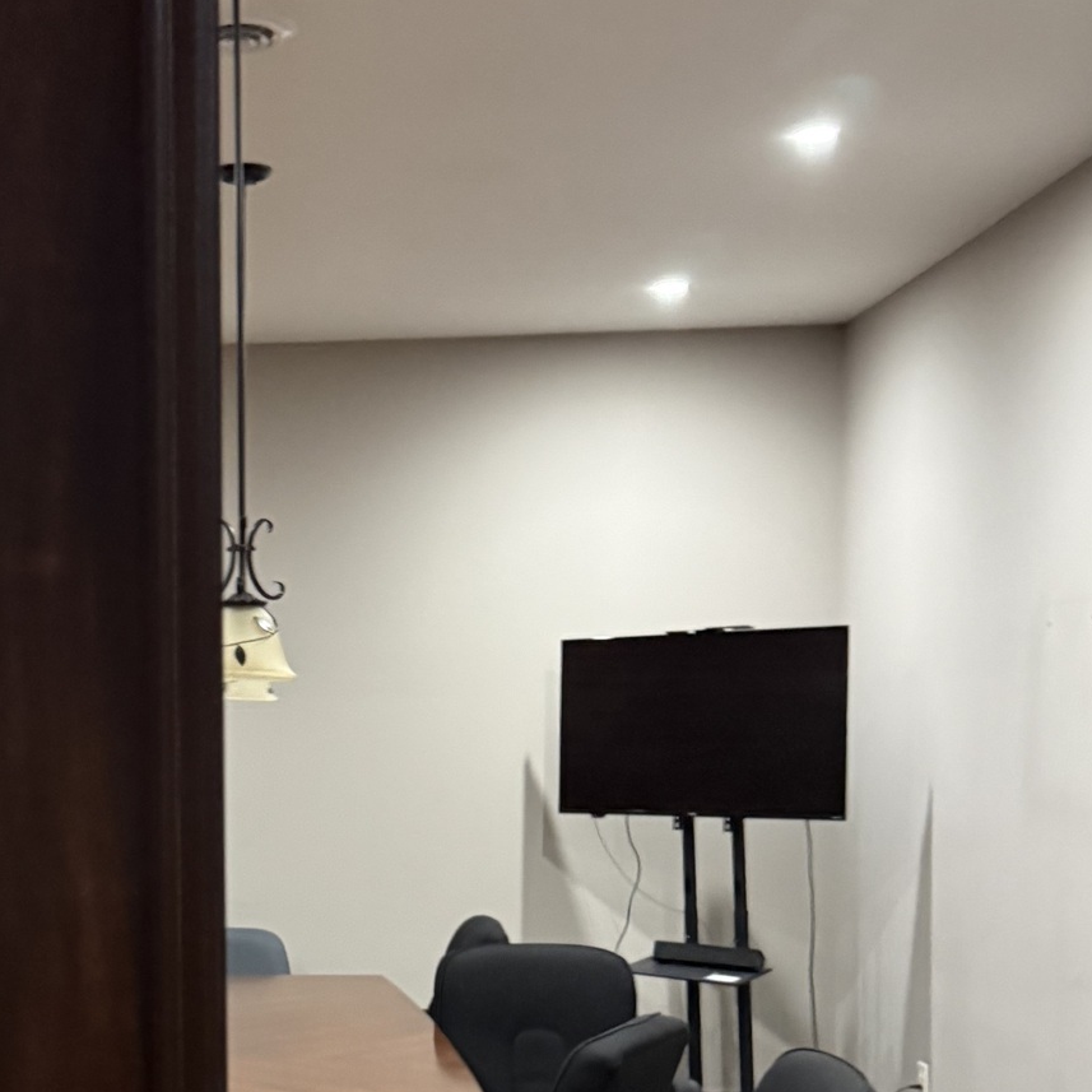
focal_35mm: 57
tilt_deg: -1.7
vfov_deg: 29.5
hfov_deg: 29.1
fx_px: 2034
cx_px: 162
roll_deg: +1.2
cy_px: 830
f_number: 1.78
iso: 1000
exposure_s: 1/40
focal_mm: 6.76
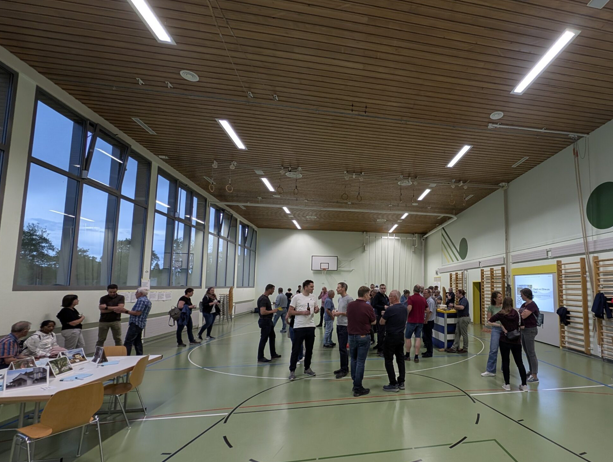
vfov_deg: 78.0
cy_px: 257
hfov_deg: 91.2
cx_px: 405
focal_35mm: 16
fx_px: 284
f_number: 1.95
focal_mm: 2.23
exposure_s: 1/100
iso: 120
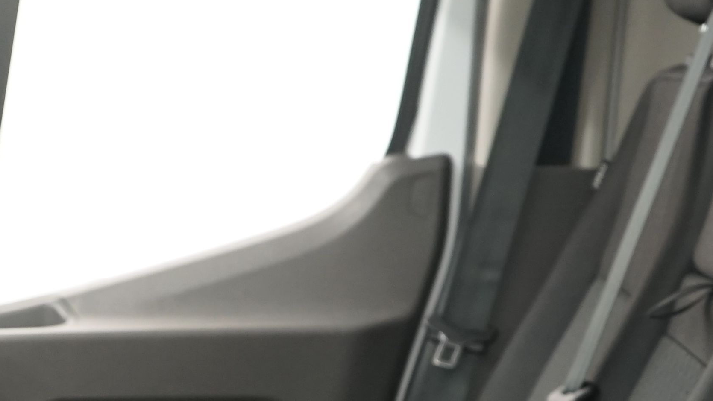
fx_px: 2136
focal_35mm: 113
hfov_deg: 18.1
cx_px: -108
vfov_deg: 10.4
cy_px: 558
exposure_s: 1/8
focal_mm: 30
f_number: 4.5
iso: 800
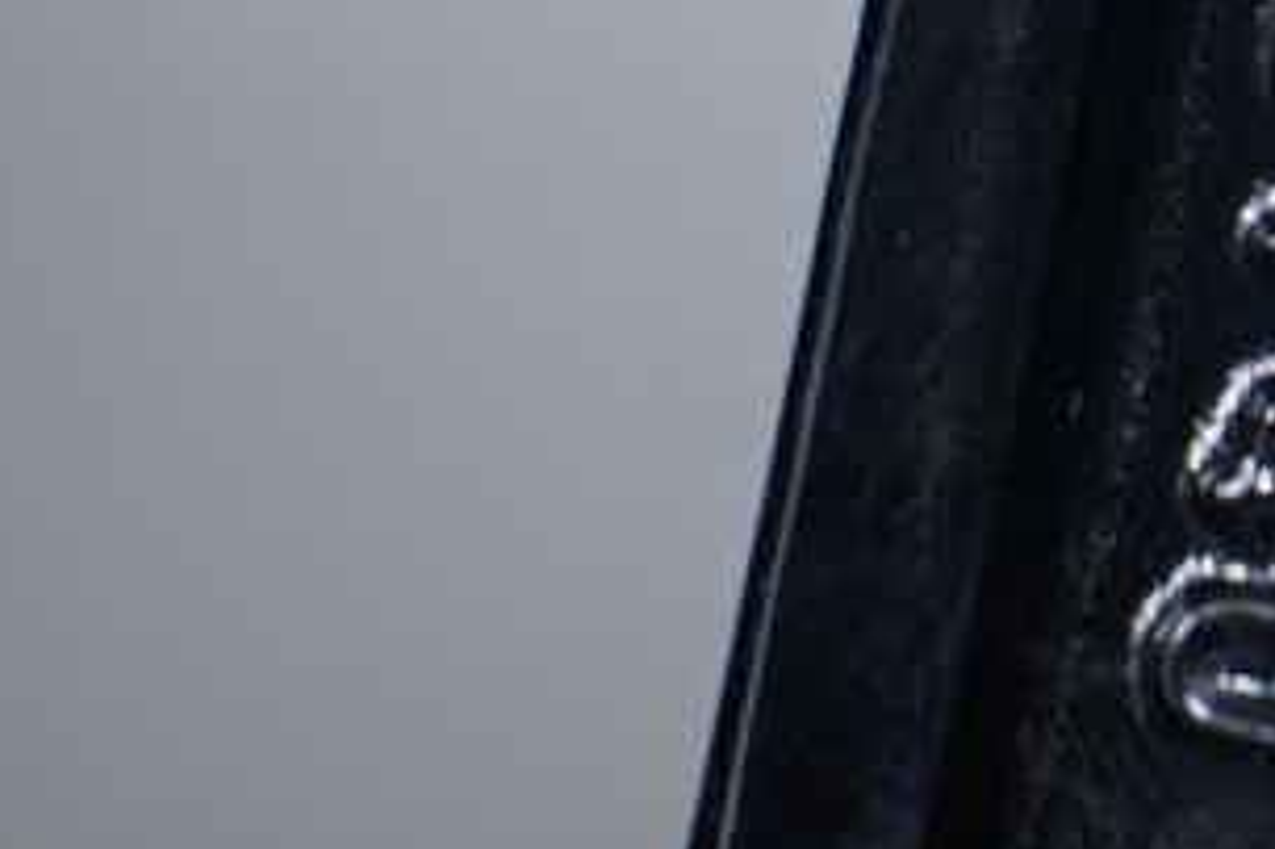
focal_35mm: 440
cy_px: -1315
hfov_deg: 4.7
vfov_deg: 3.1
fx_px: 15574
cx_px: 1517
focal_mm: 70
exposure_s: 1/100
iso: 250
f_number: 7.1
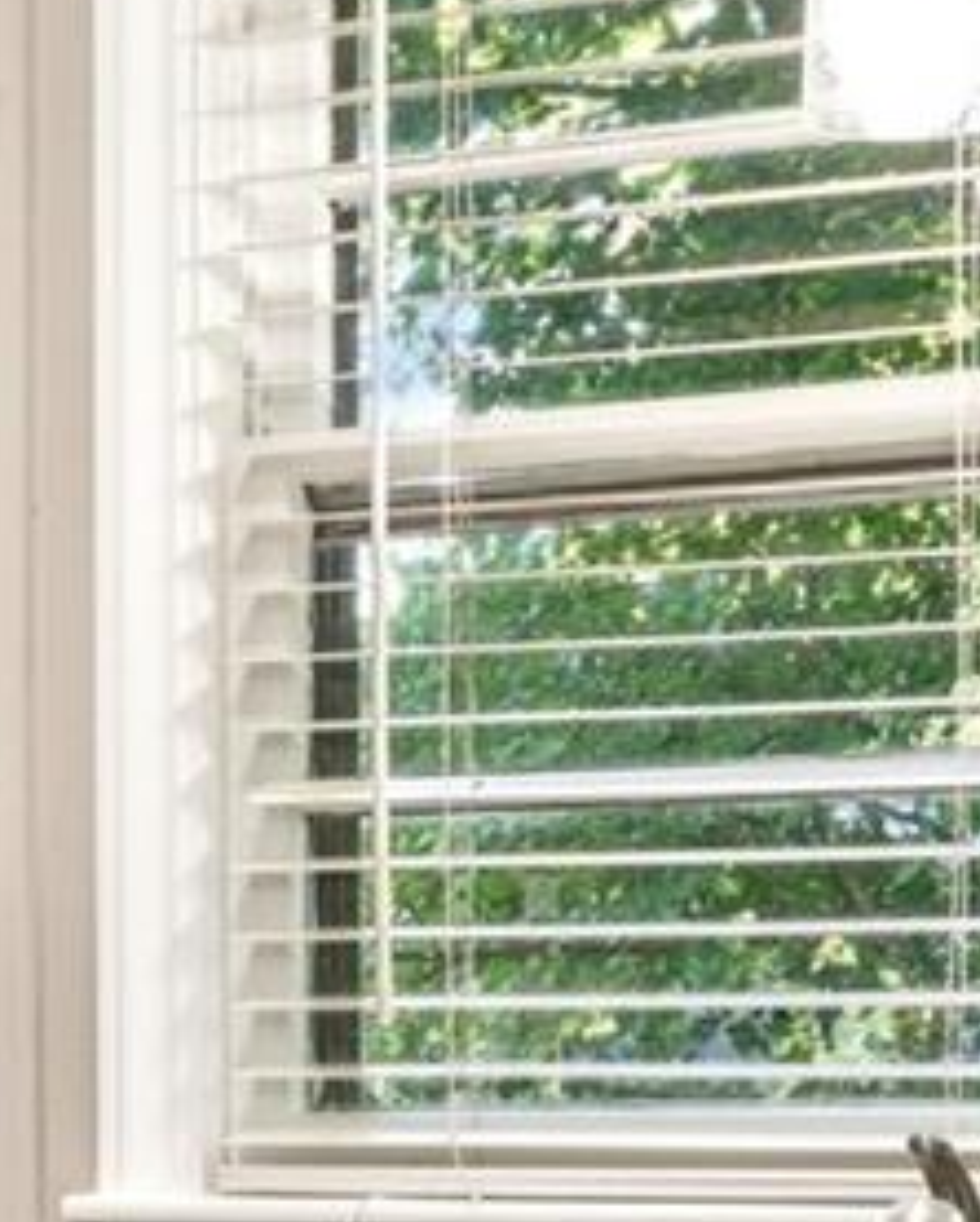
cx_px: -781
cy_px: 1039
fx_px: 4221
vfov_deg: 16.3
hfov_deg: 12.2
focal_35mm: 117
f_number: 11
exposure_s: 1/1.25
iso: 100
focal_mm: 16.8
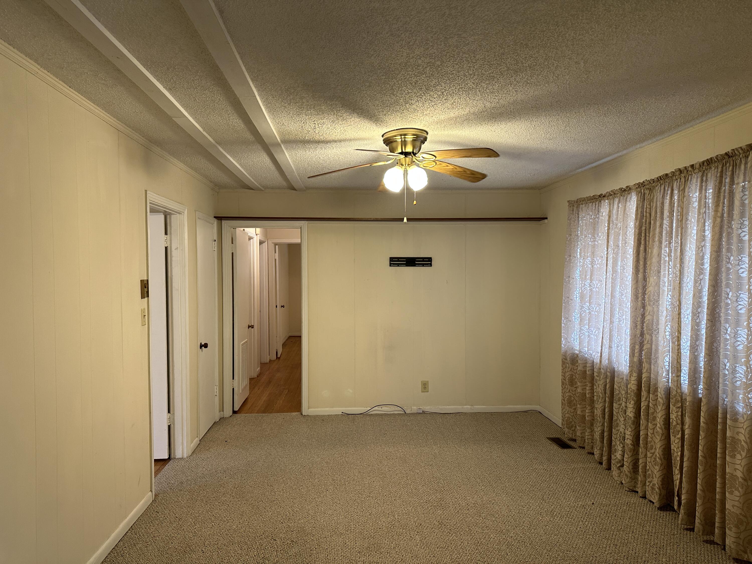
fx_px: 521
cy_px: 282
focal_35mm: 24
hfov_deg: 71.6
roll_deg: +0.0
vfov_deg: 56.8
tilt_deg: -2.1
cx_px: 376
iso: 160
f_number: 1.78
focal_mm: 6.86
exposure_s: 1/60
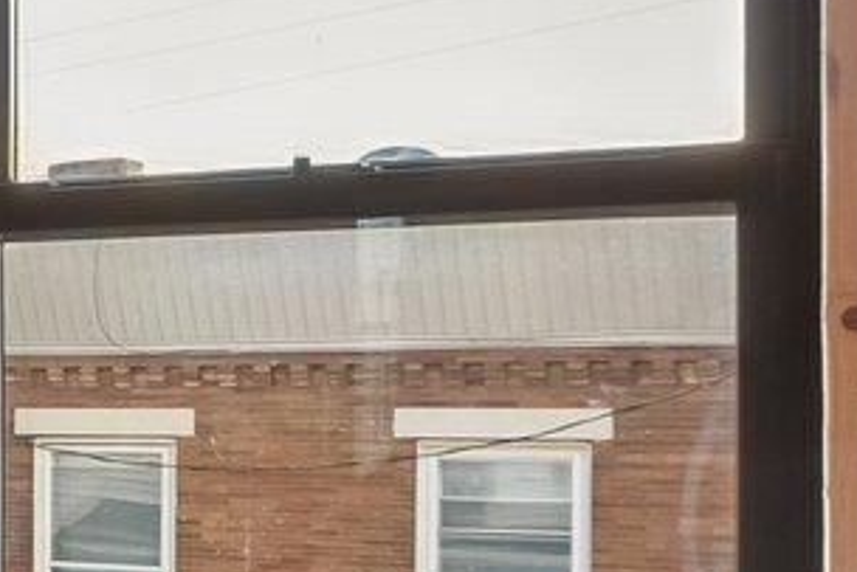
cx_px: -1542
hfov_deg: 12.3
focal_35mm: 101
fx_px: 2405
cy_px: 416
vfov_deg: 13.5
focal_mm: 10
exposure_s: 1/7
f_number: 8
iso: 250
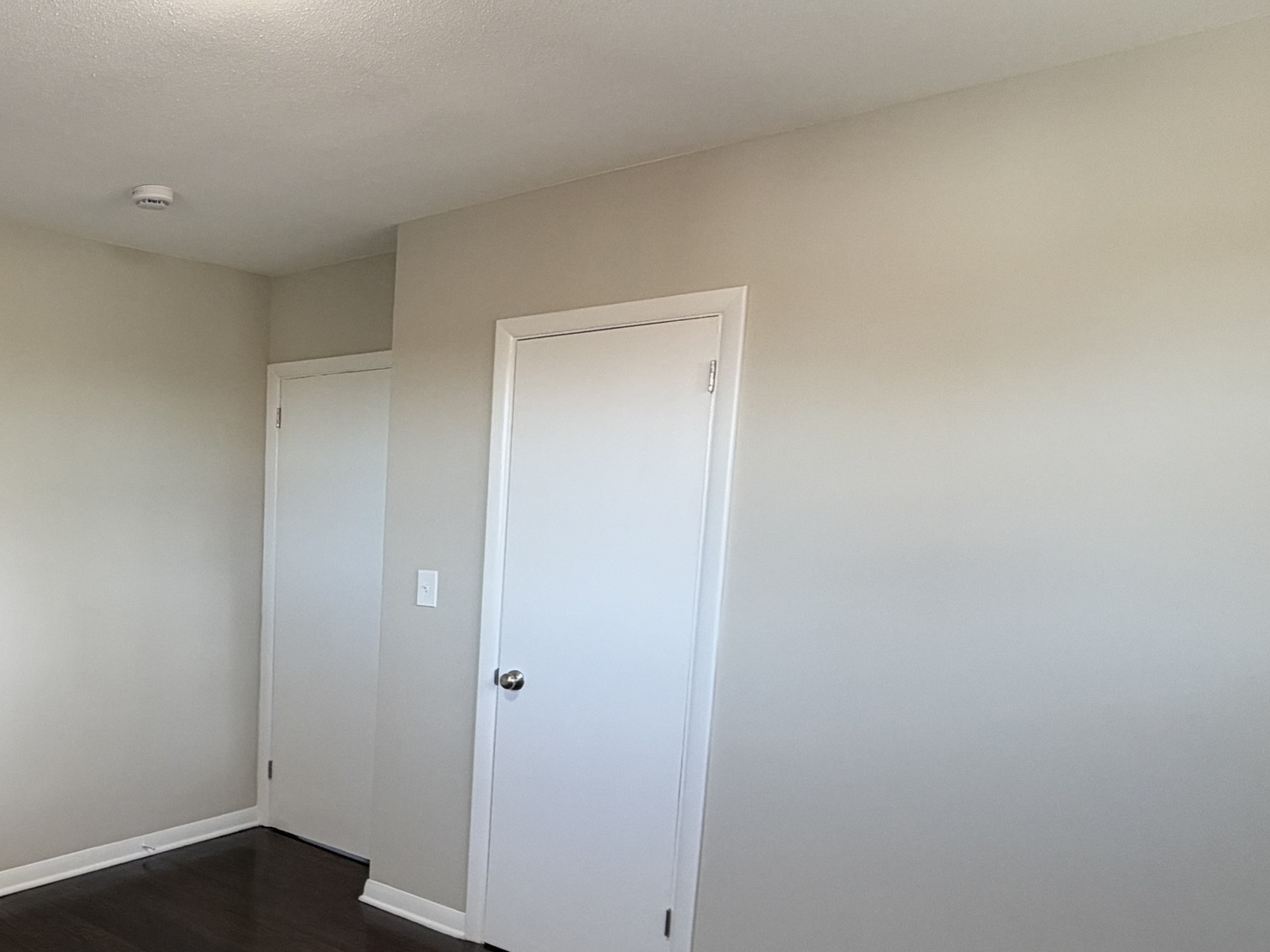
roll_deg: -0.2
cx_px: 175
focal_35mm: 29
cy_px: 662
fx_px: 1064
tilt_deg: -7.9
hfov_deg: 55.2
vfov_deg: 47.2
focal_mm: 2.22
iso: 200
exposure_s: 1/60
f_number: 2.2
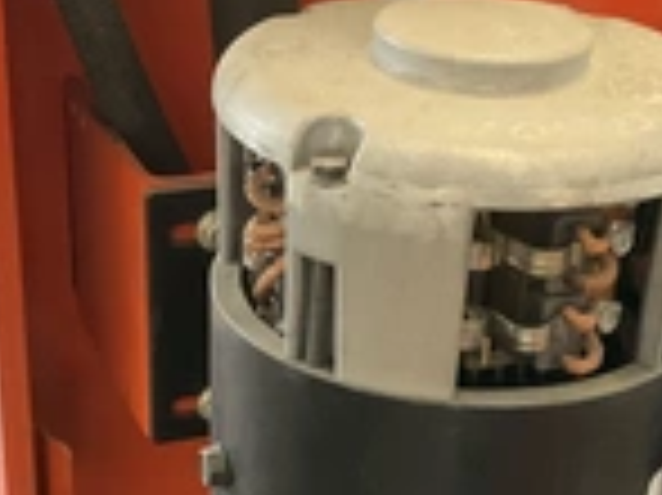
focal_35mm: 79
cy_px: 504
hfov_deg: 24.7
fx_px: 1510
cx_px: 347
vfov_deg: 18.1
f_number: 1.8
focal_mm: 3
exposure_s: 1/60
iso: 250
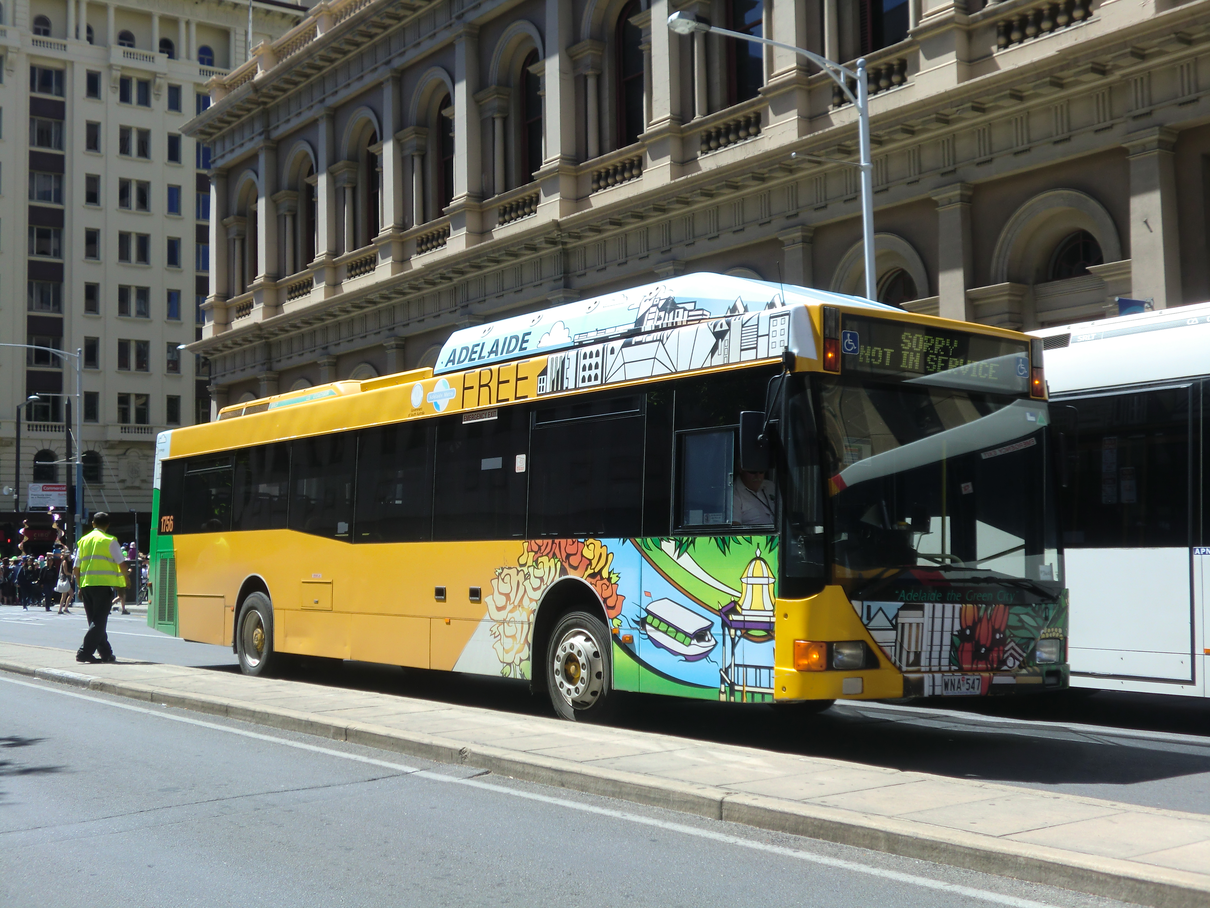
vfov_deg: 32.9
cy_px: 454
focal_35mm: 44
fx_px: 1538
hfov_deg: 42.9
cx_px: 605
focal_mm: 7.91
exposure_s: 1/400
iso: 64
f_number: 3.4
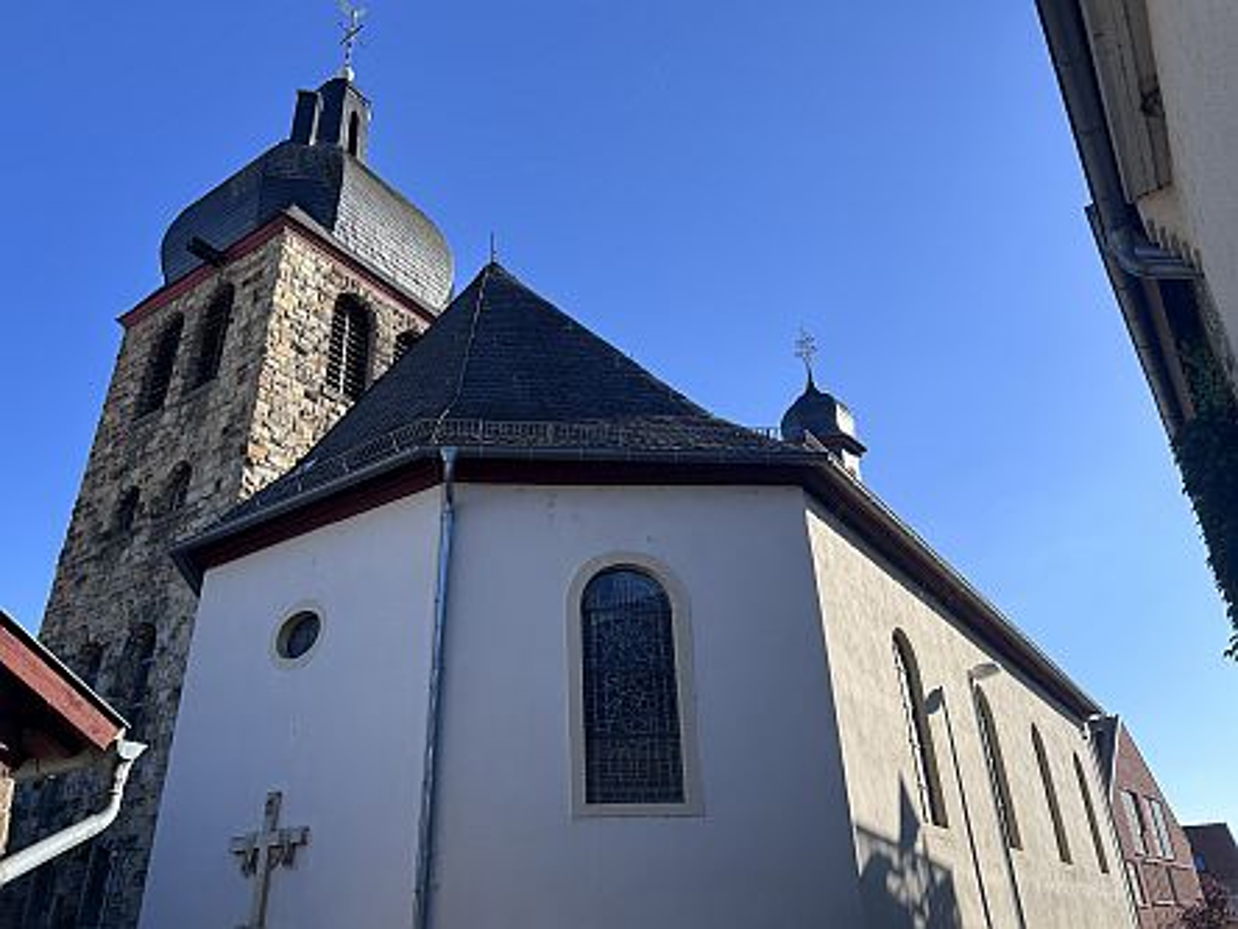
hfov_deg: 67.3
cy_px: 464
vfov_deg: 53.1
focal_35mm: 26
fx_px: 930
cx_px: 619
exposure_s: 1/2994
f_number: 1.5
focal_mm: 5.7
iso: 50
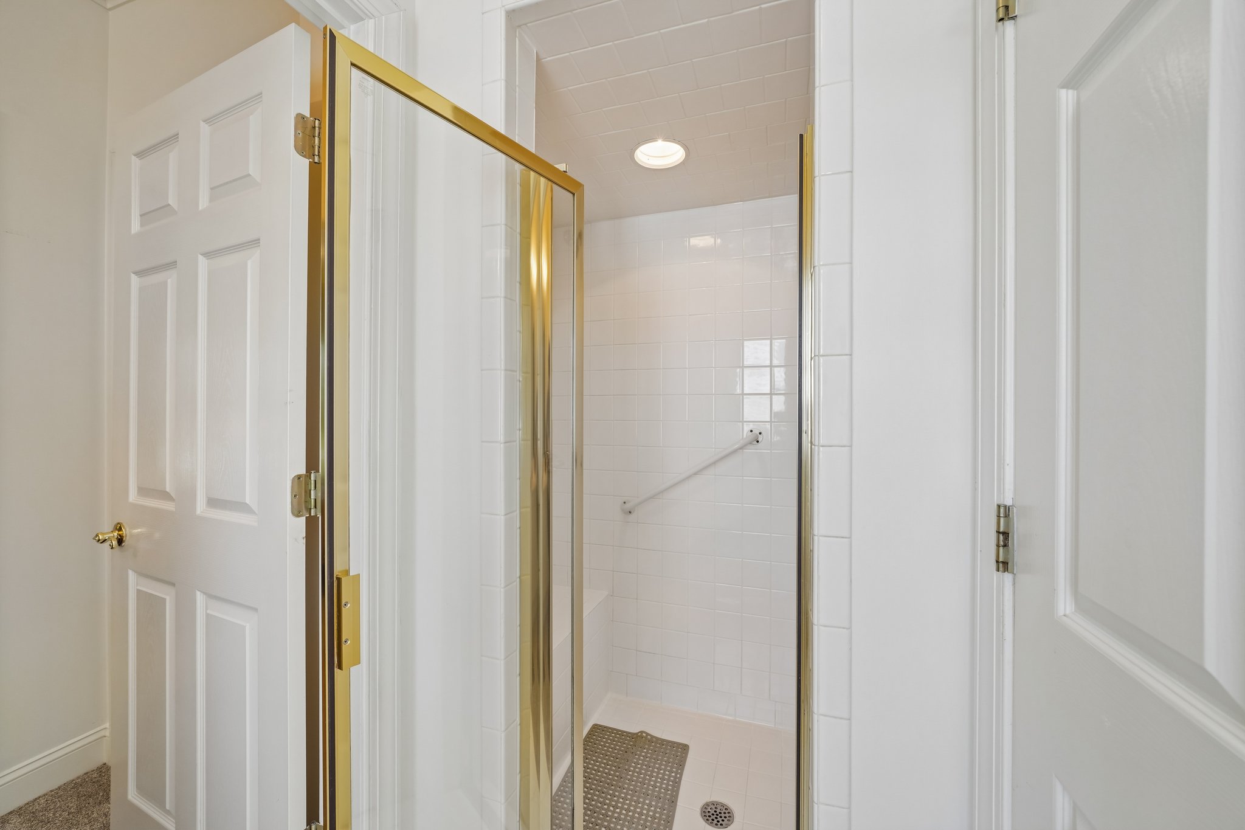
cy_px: 415
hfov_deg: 104.3
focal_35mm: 14
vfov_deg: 81.2
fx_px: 484
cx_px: 622
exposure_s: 1/30
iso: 400
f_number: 8
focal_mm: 14
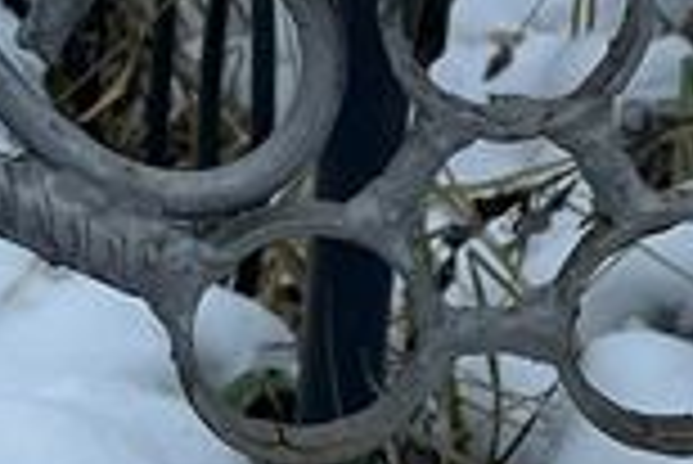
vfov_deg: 3.3
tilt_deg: -24.5
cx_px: -522
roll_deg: +0.5
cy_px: 1014
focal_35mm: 415
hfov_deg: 4.9
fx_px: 7996
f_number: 2.8
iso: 100
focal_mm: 9
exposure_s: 1/99
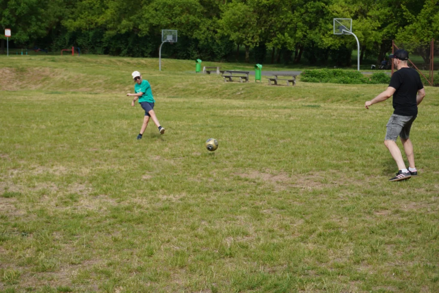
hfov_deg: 27.0
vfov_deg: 18.2
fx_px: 915
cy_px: 146
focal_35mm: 75
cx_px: 220
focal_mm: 50
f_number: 5.6
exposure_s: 1/400
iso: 100
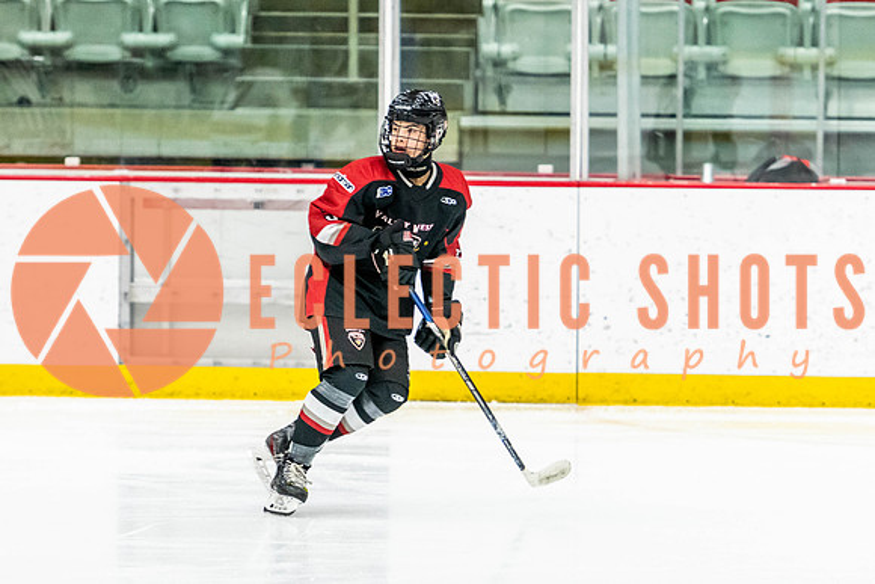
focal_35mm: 259
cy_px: 322
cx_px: 437
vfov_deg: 5.3
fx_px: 6308
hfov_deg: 7.9
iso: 3200
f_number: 2.8
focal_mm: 155
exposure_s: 1/640
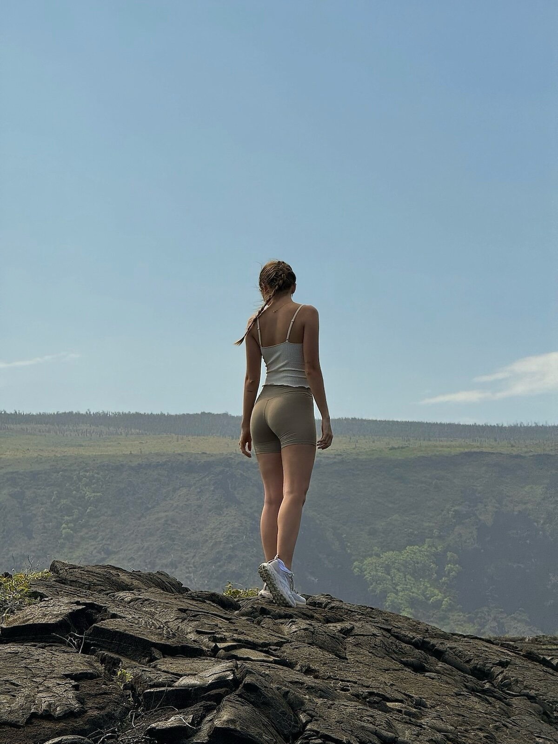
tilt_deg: +7.7
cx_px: 279
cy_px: 372
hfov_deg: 12.3
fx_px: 2579
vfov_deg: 16.4
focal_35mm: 120
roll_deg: +2.0
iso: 50
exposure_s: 1/2212
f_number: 2.8
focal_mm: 15.66
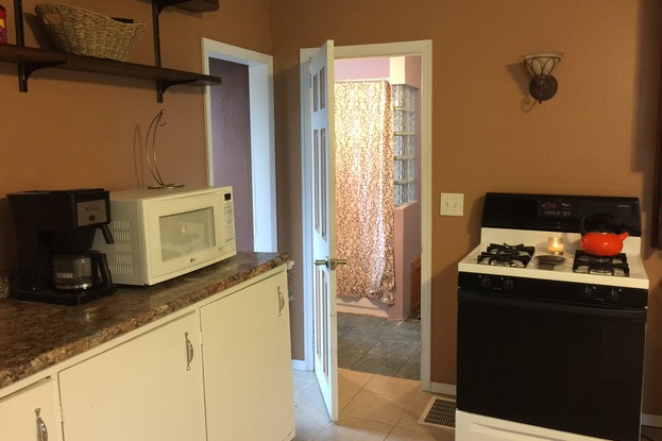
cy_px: 205
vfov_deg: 42.3
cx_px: 337
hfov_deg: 60.3
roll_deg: +0.2
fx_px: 570
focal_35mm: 31
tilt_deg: -5.2
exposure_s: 1/10
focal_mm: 4.15
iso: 125
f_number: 2.2
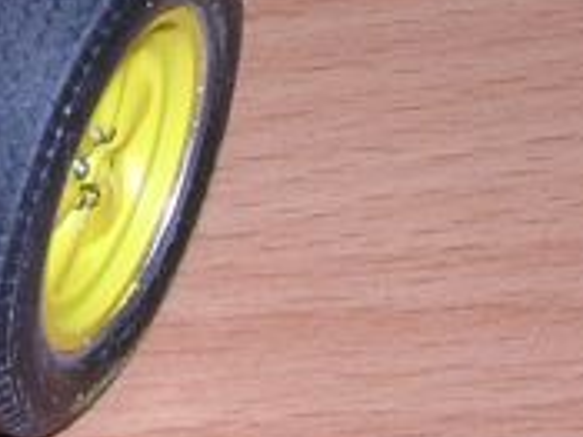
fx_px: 2928
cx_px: -220
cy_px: -327
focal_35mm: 174
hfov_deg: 11.0
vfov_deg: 8.2
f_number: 5.6
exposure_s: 1/60.1
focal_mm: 5.8
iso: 100
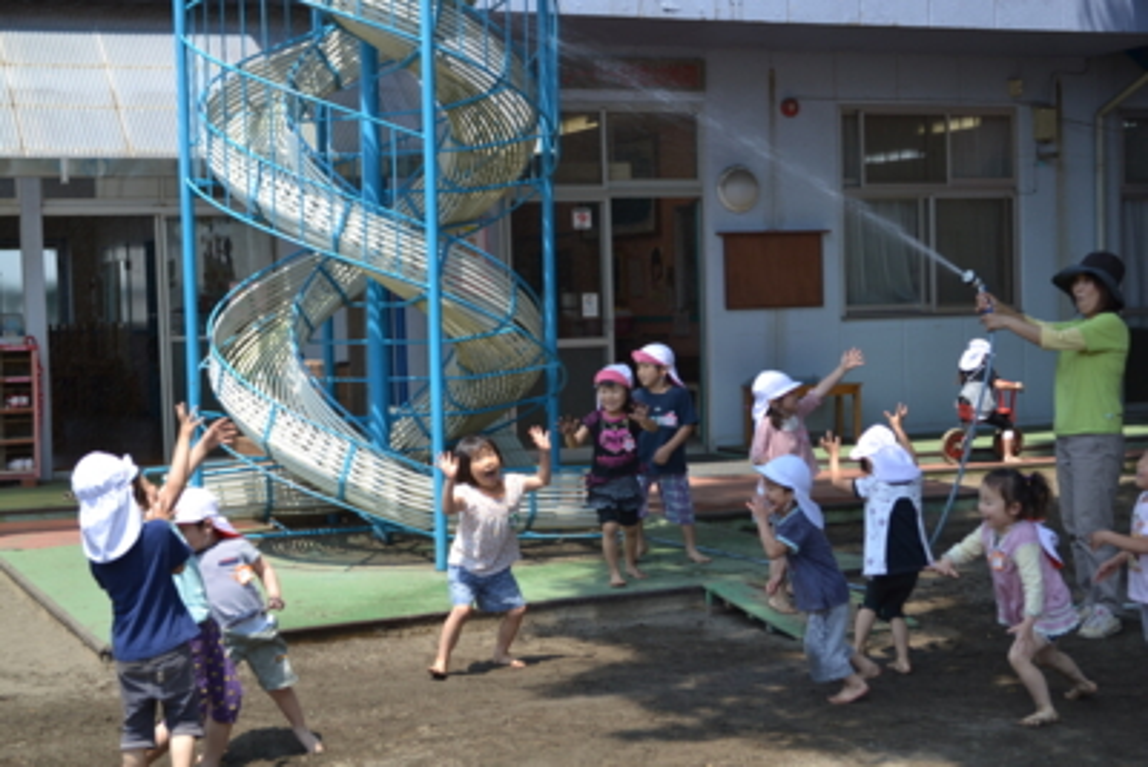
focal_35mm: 60
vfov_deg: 22.6
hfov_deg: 33.4
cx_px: 574
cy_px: 384
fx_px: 1914
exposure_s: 1/250
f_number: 5.3
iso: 100
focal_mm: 40
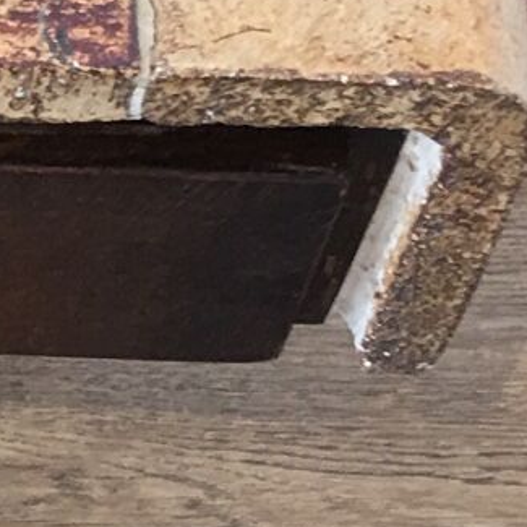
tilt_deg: -59.0
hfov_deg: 10.3
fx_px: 2739
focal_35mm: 159
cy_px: 581
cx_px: -457
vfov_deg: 10.8
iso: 40
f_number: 2.2
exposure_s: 1/17
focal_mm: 4.15
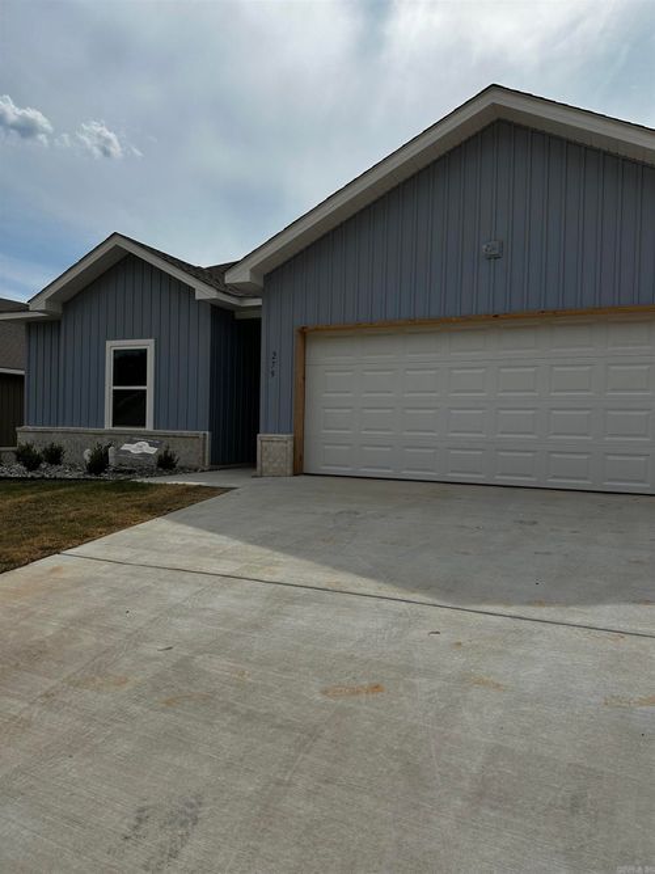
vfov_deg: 71.6
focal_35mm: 24
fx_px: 606
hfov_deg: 56.8
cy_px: 437
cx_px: 328
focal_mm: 6.86
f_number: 1.78
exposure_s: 1/10753
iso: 80
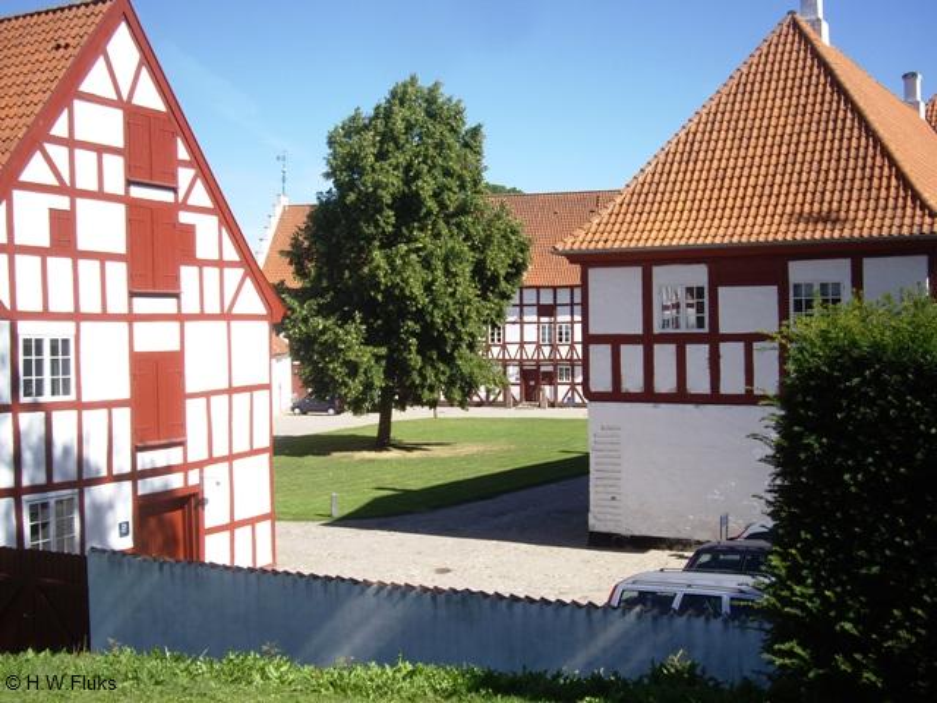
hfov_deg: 49.0
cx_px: 468
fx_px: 1029
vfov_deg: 37.7
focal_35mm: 38
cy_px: 352
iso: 64
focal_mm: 7.9
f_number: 2.8
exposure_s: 1/800
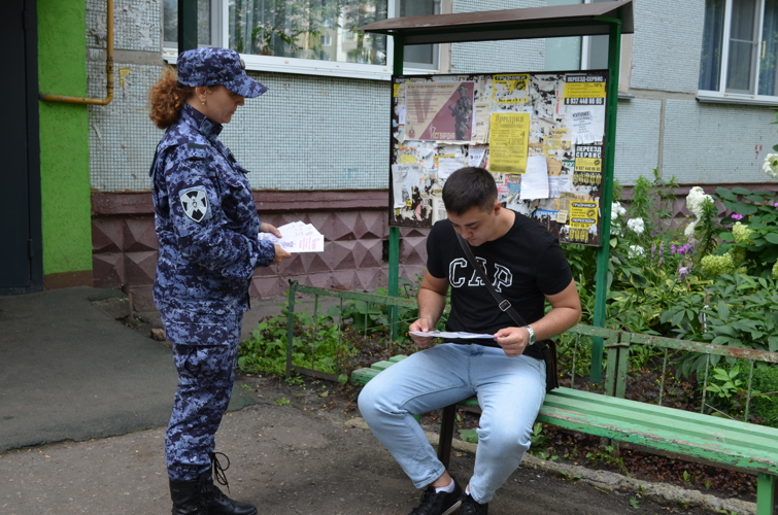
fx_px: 841
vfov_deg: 34.1
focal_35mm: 39
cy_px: 258
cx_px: 389
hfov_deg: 49.6
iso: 200
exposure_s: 1/160
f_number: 6.3
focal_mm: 26
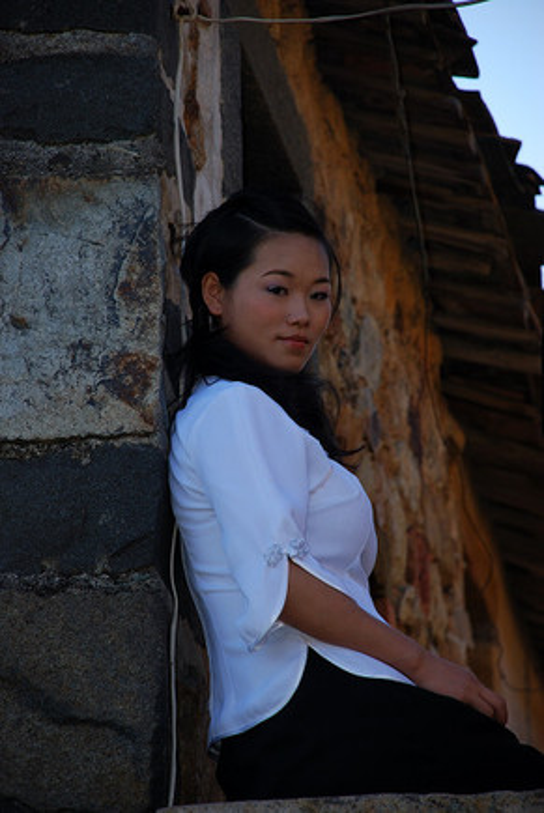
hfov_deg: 7.3
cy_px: 406
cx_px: 272
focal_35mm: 188
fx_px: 4240
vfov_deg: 11.0
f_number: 5.6
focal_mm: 125
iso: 100
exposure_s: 1/125
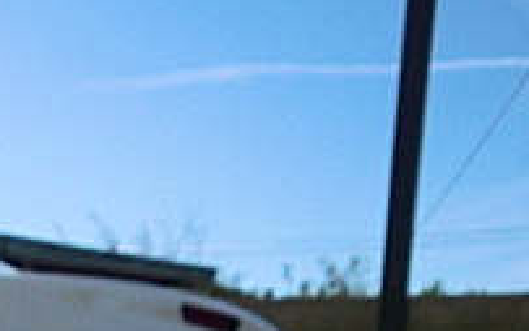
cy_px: 532
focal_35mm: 87
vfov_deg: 13.9
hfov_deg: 20.5
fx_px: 1255
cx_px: -261
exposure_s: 1/200
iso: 64
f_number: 7.8
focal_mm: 4.65
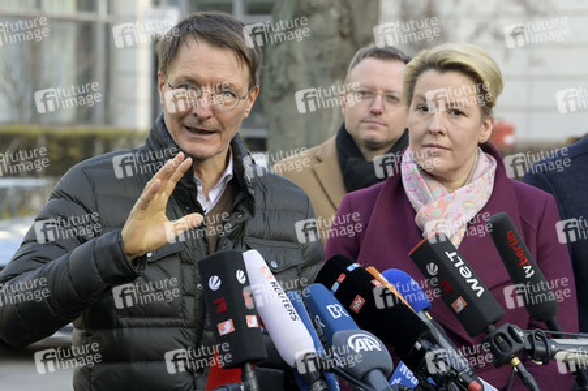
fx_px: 2448
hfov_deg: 13.7
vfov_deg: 9.1
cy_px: 196
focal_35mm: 150
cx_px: 294
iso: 2000
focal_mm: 150
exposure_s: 1/400
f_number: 7.1
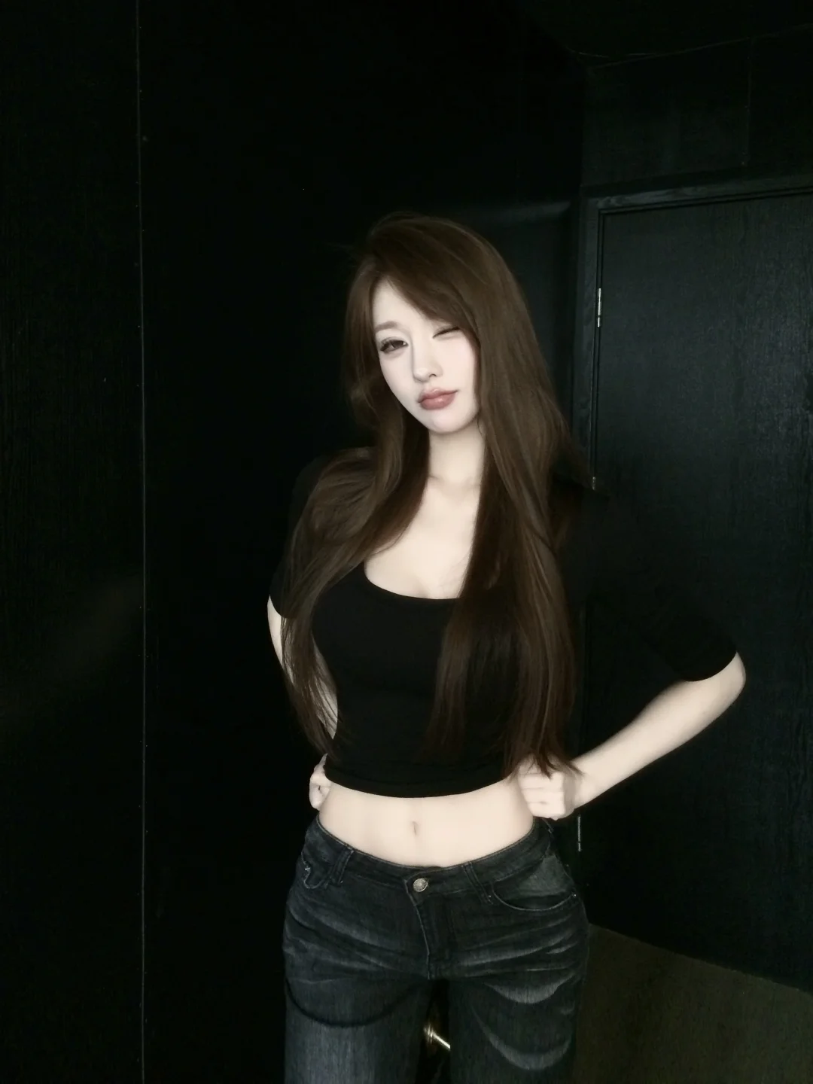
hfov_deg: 48.2
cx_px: 406
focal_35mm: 29
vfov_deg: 61.7
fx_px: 908
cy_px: 542
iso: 320
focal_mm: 4.15
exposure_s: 1/33
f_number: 2.2
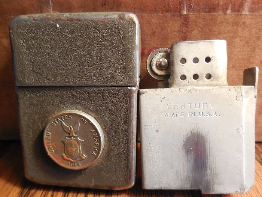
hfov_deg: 69.4
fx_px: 189
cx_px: 131
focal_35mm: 25
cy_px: 98
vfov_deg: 54.9
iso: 400
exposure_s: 1/8
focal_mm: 4.5
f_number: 3.3
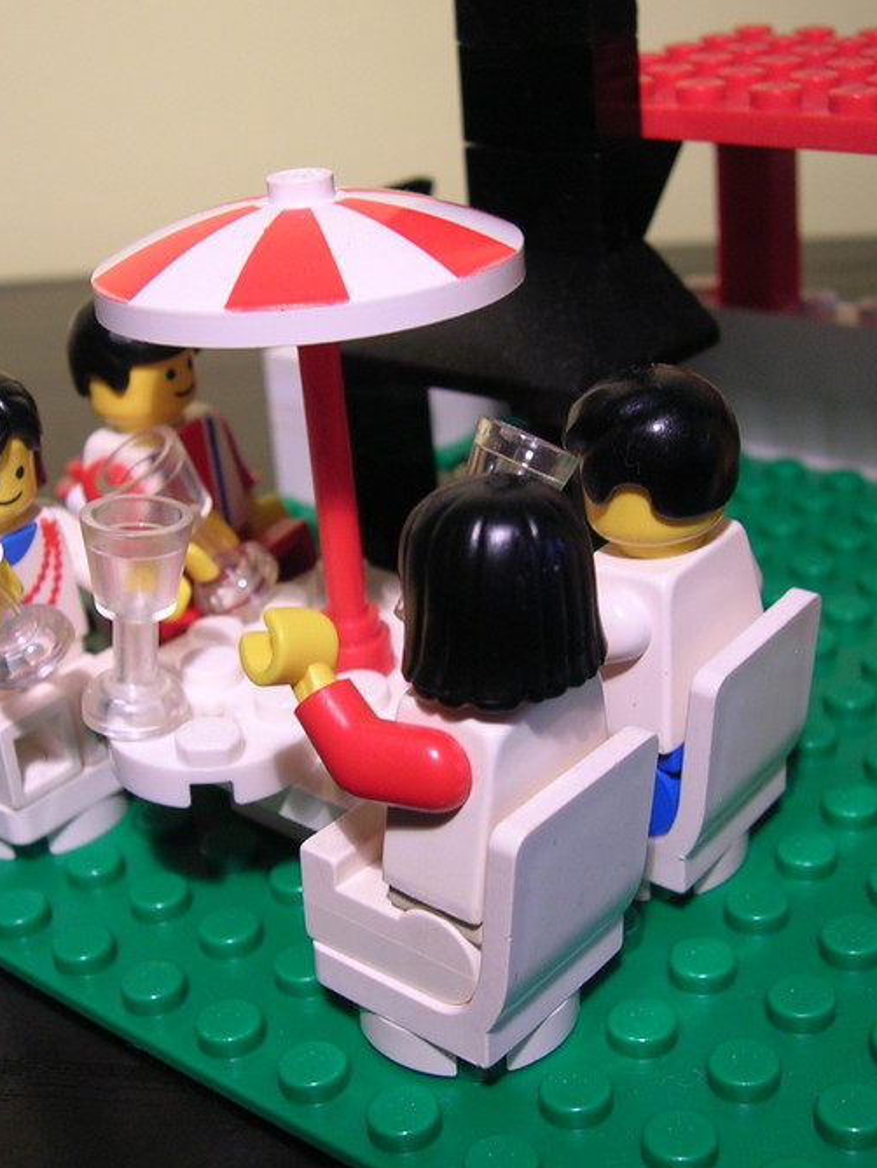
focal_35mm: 47
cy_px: 584
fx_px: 1587
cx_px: 475
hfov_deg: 30.9
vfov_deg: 40.4
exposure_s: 1/17
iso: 50
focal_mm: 5.8
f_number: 2.9
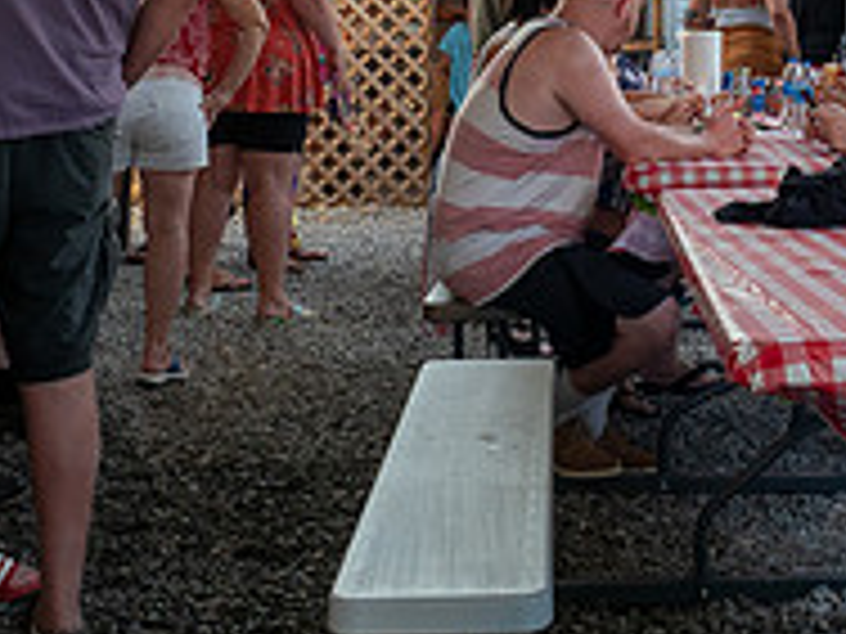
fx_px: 1809
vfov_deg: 19.4
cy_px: 16
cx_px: 598
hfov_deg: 26.1
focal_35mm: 74
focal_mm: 12
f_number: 4
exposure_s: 1/125
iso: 200
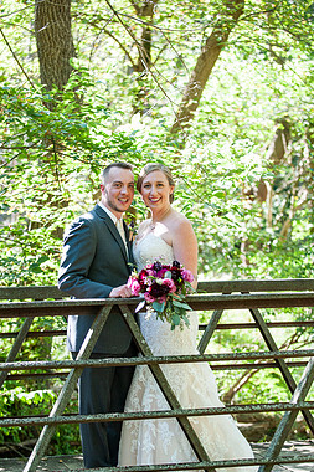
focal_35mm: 97
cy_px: 277
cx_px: 166
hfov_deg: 14.1
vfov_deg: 21.0
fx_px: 1270
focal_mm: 82
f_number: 2.8
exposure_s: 1/500
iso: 400
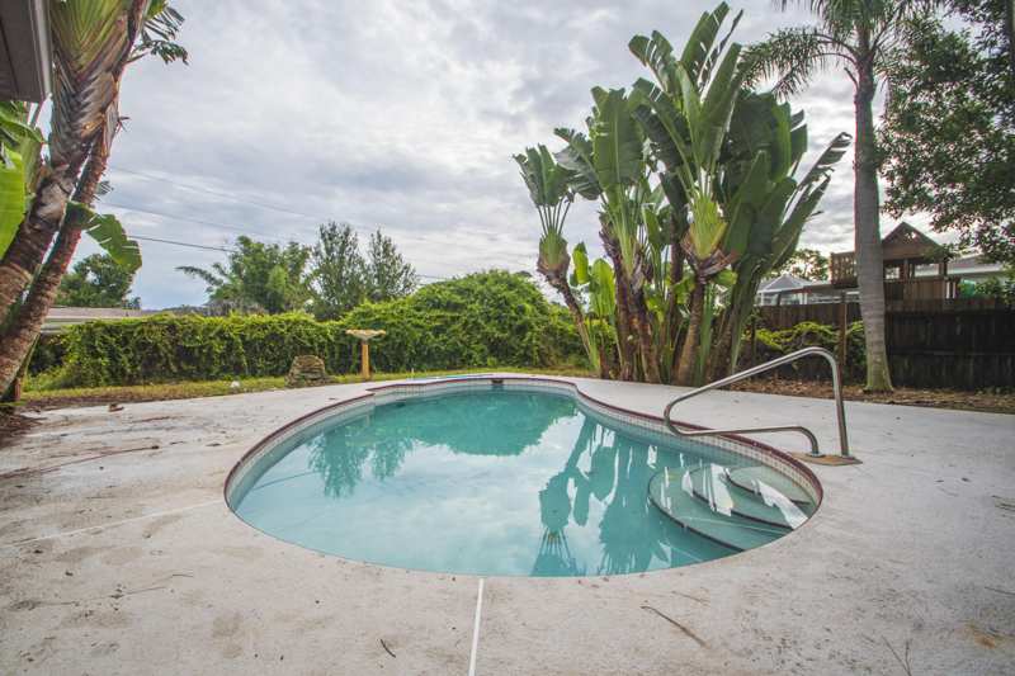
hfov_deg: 95.0
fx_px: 465
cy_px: 338
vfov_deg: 72.0
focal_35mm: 16
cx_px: 508
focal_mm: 11
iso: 320
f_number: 8
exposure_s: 1/320
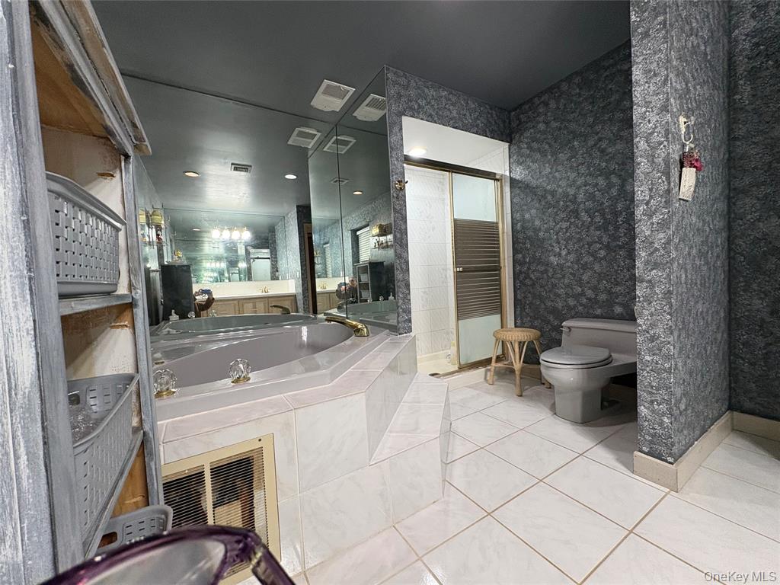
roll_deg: +2.6
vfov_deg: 85.7
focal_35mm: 14
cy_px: 292
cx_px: 390
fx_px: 315
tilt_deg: -2.1
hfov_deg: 102.1
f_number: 2.2
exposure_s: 1/60
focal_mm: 2.22
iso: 250
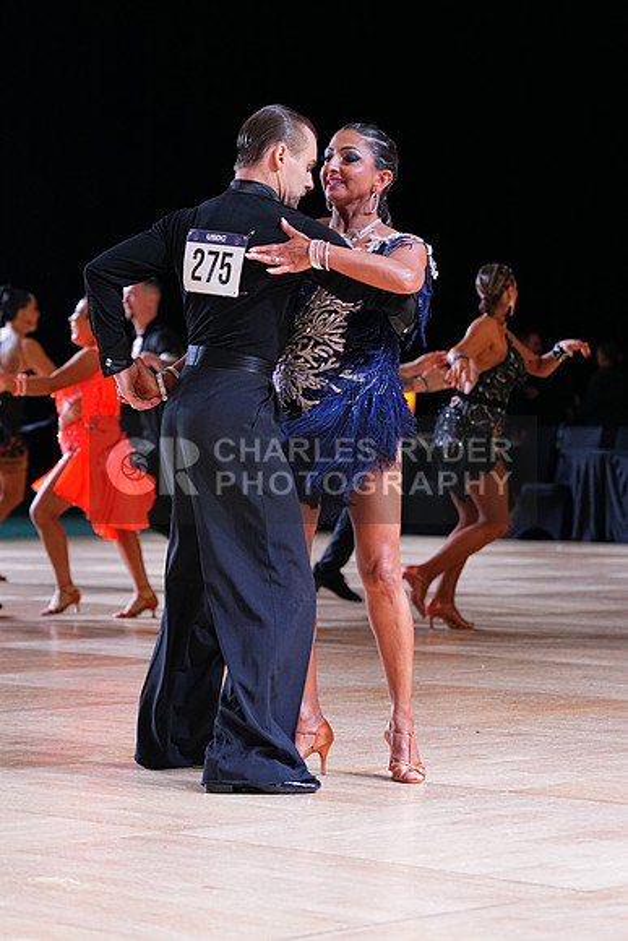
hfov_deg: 11.7
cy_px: 470
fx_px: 3059
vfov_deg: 17.5
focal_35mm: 117
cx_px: 314
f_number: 4
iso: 2500
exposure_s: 1/400
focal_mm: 117
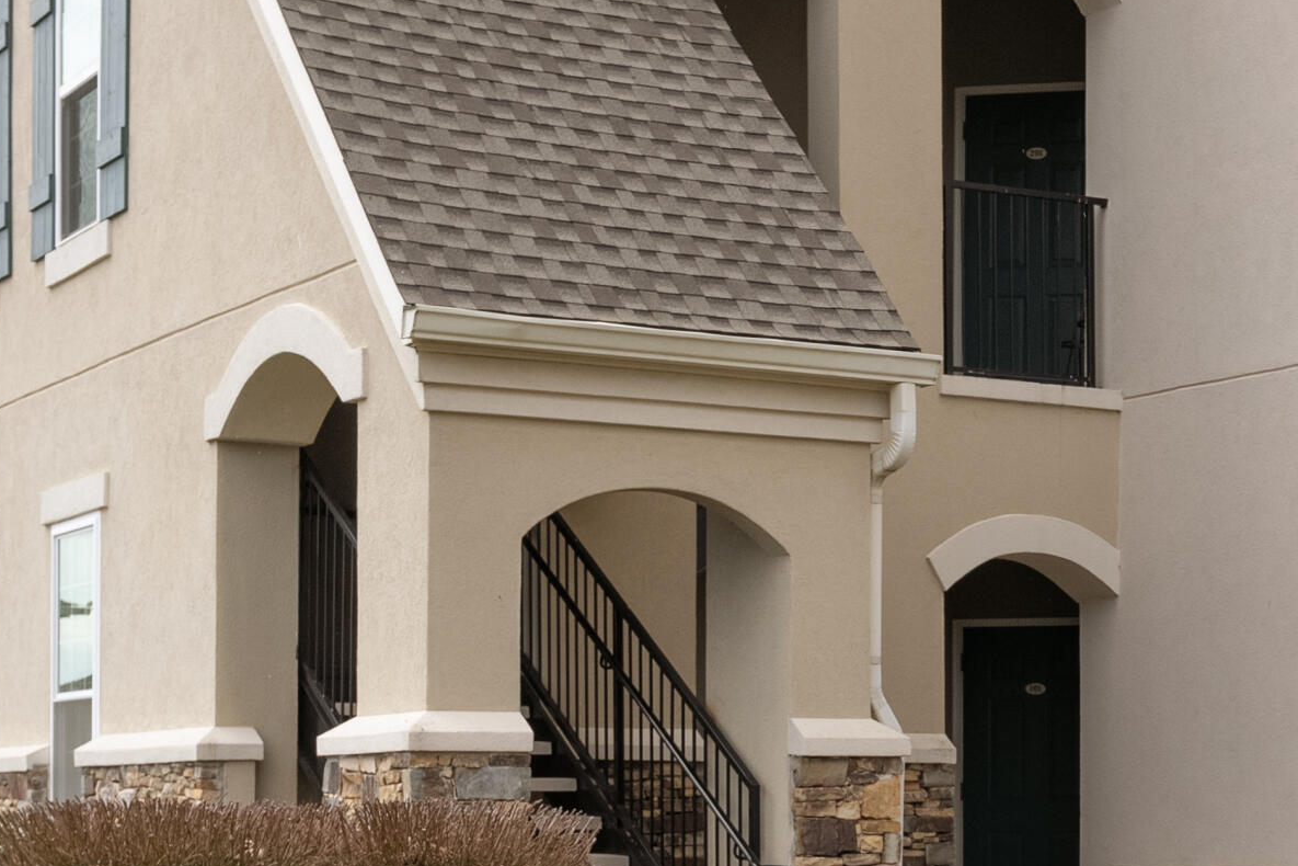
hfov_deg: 24.2
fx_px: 2966
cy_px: 767
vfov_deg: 16.4
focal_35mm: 82
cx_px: 1101
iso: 400
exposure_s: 1/640
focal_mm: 32.5
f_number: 8
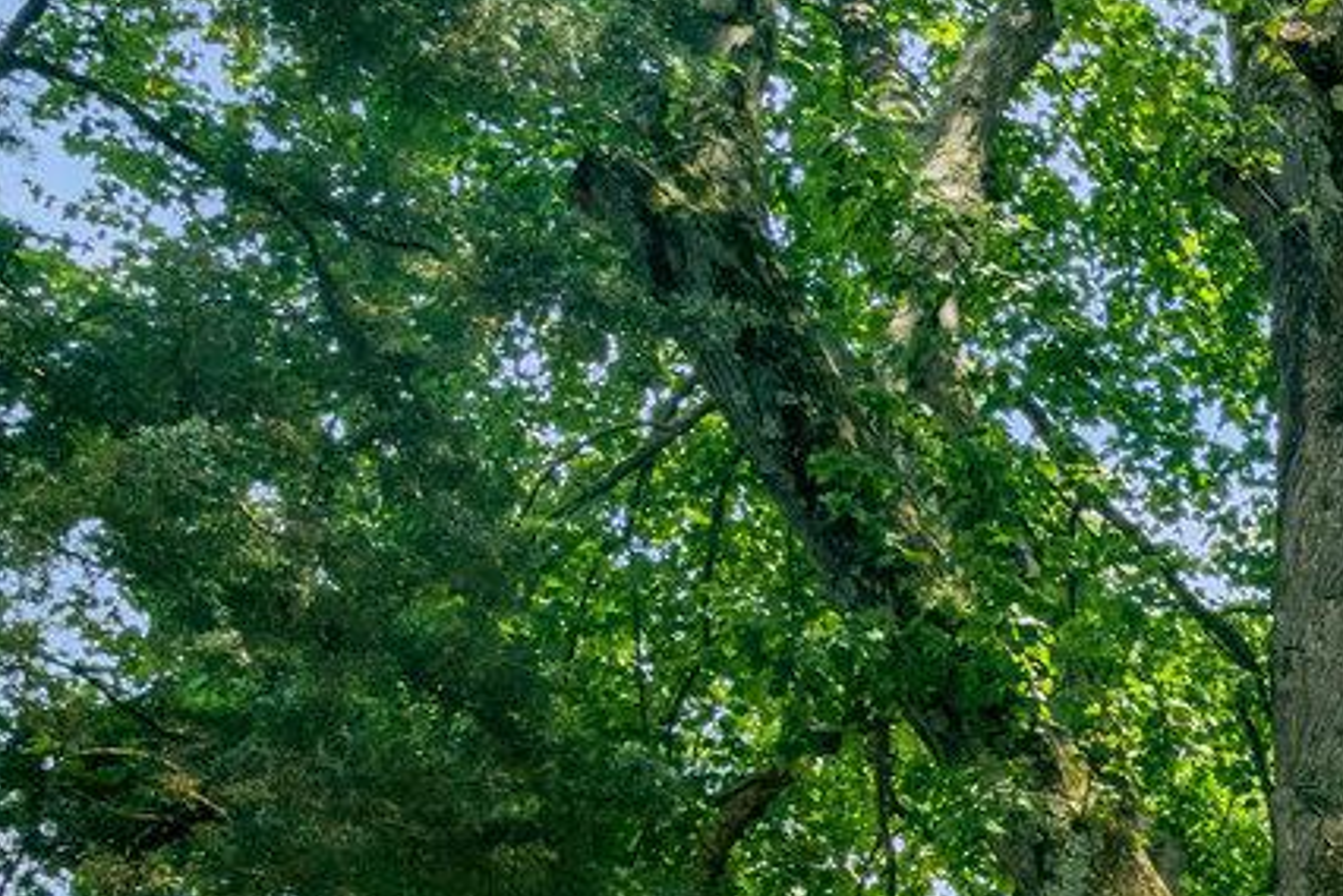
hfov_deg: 16.4
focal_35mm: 77
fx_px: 2872
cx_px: 2973
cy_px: 1409
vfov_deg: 16.0
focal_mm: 16
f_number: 8
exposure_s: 1/1000
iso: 1000
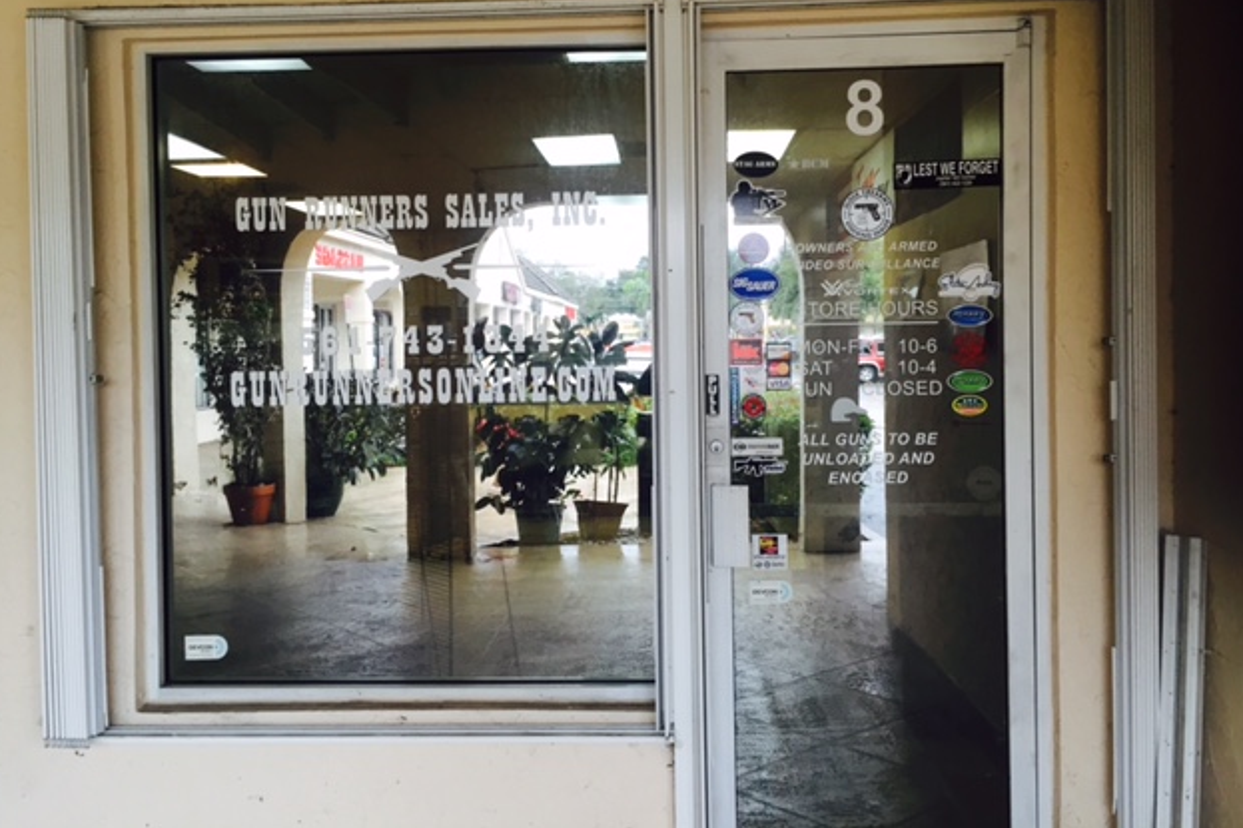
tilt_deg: -0.9
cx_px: 624
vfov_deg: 42.2
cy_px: 357
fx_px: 1070
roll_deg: +1.0
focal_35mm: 31
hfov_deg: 60.3
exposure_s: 1/30
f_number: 2.2
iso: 64
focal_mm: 4.15
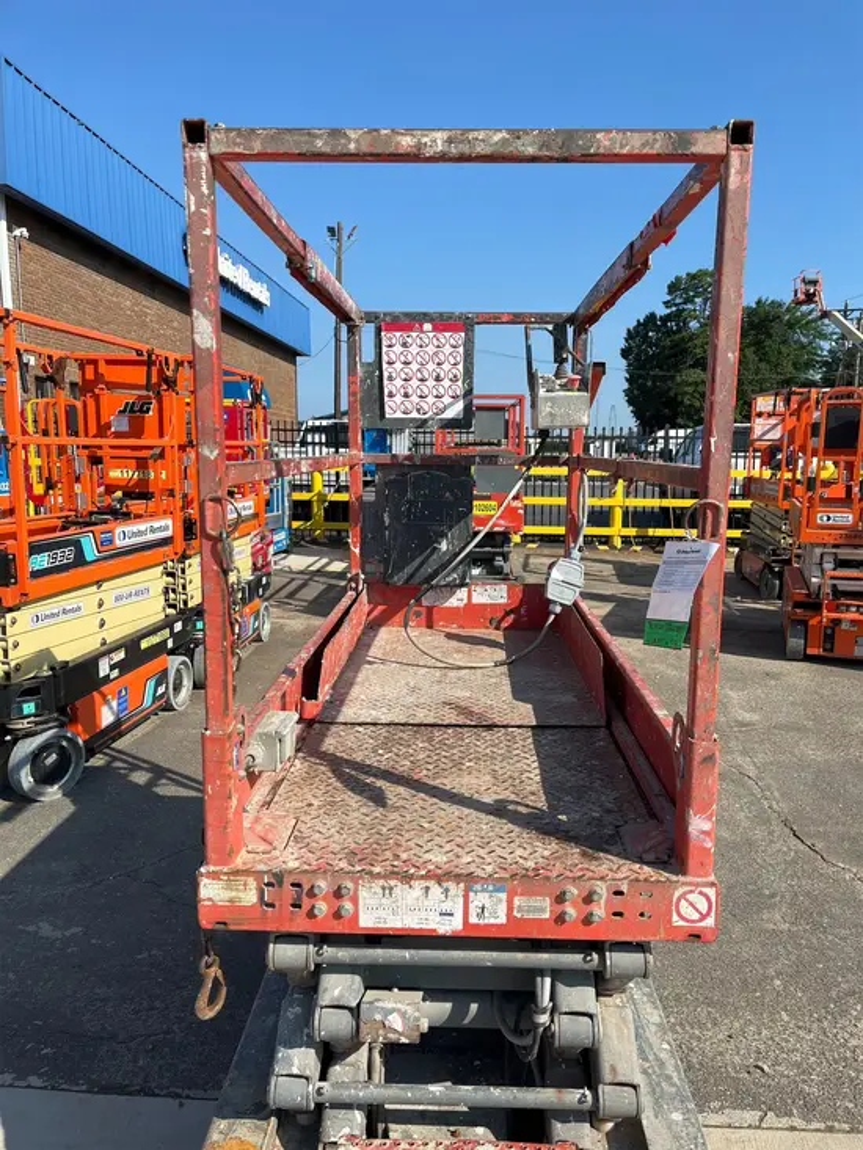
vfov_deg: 67.3
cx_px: 432
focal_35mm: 26
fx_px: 864
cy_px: 575
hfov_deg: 53.1
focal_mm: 5.1
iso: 50
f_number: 1.6
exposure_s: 1/3521
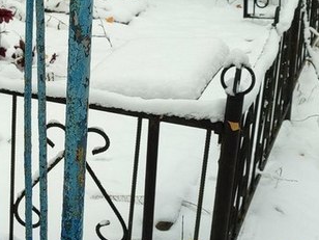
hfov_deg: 23.2
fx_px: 765
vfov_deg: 17.8
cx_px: 56
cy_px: 104
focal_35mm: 83
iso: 68
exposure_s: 1/50
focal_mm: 6.04
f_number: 1.9
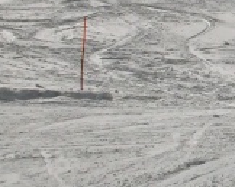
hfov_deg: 13.0
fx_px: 805
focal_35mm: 116
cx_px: 545
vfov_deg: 13.2
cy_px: 45
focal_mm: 4.1
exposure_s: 1/2000
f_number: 5.6
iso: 80
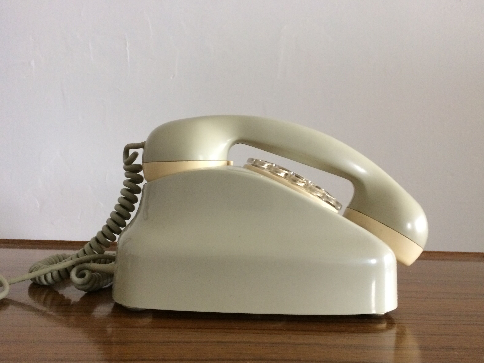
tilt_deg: -1.6
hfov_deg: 60.0
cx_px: 241
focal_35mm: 30
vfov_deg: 46.8
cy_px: 180
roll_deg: +0.3
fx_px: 419
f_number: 2.2
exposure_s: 1/33
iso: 250
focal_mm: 4.15
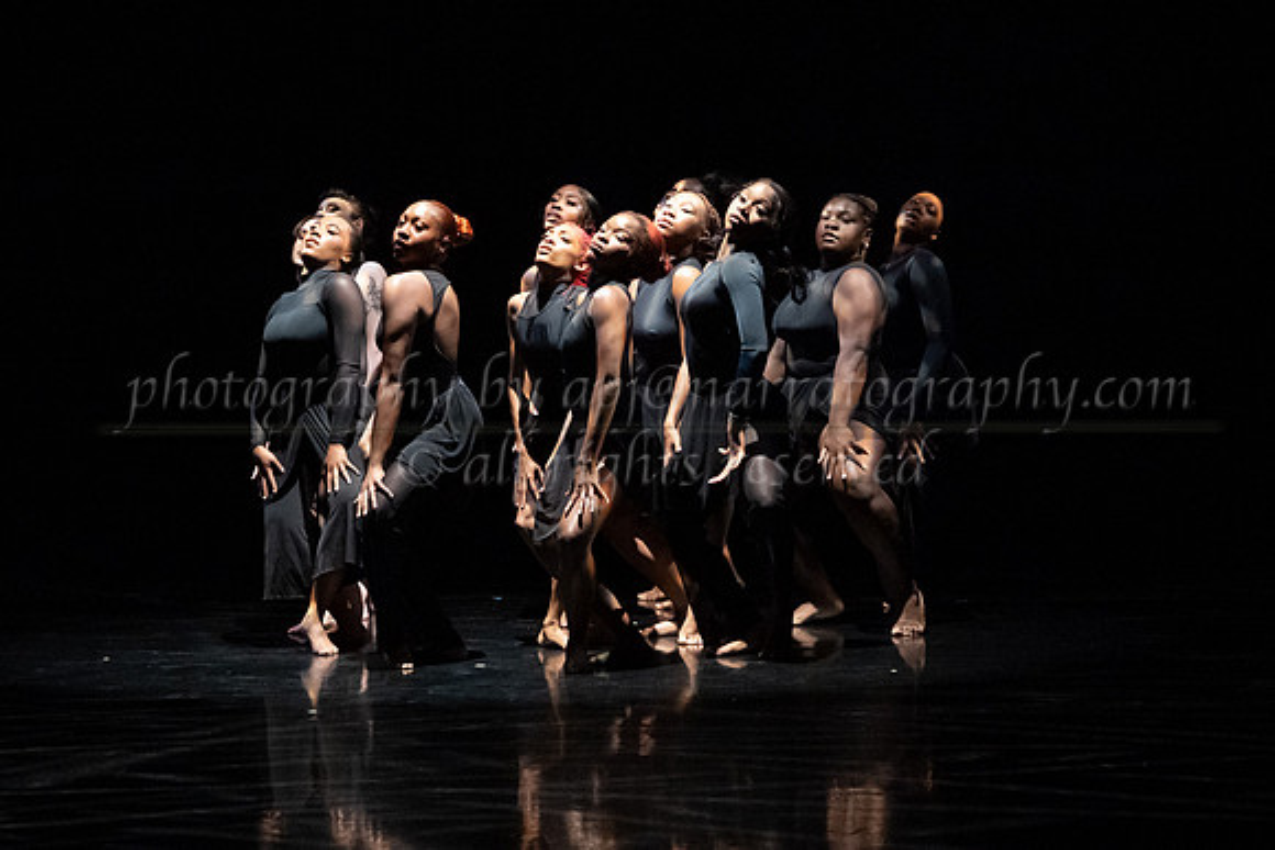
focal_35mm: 96
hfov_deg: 21.1
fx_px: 3418
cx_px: 595
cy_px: 292
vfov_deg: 14.2
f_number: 3.5
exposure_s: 1/320
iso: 6400
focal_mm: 66
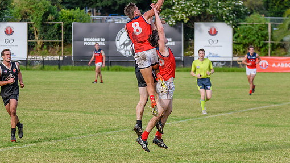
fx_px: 1984
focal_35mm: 258
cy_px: 90
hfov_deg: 8.4
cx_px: 146
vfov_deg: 4.7
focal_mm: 150
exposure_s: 1/2000
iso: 800
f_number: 5.6
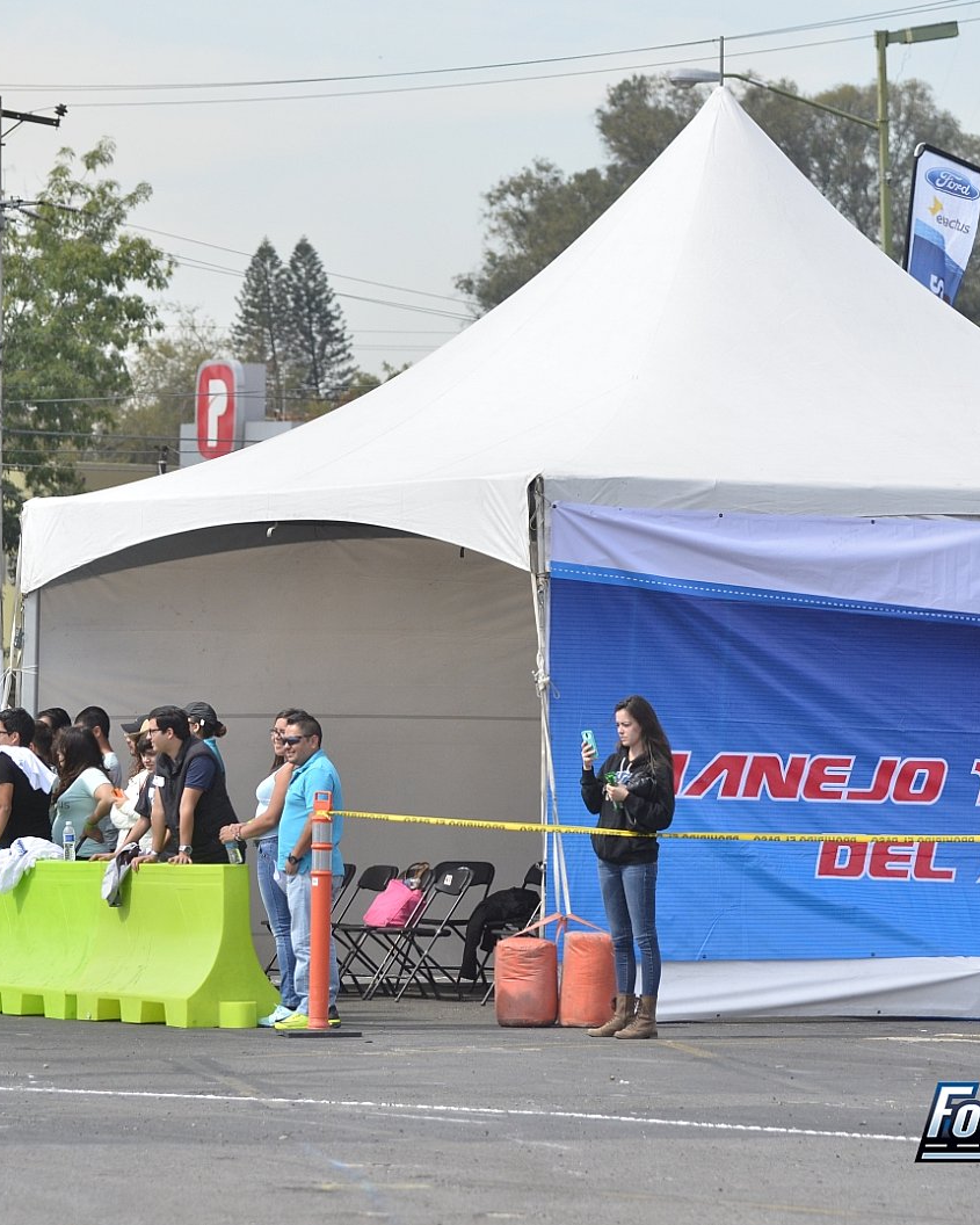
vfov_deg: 9.1
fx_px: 7721
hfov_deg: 7.3
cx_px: 489
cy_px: 614
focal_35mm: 213
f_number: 5.6
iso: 400
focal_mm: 100
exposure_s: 1/1600
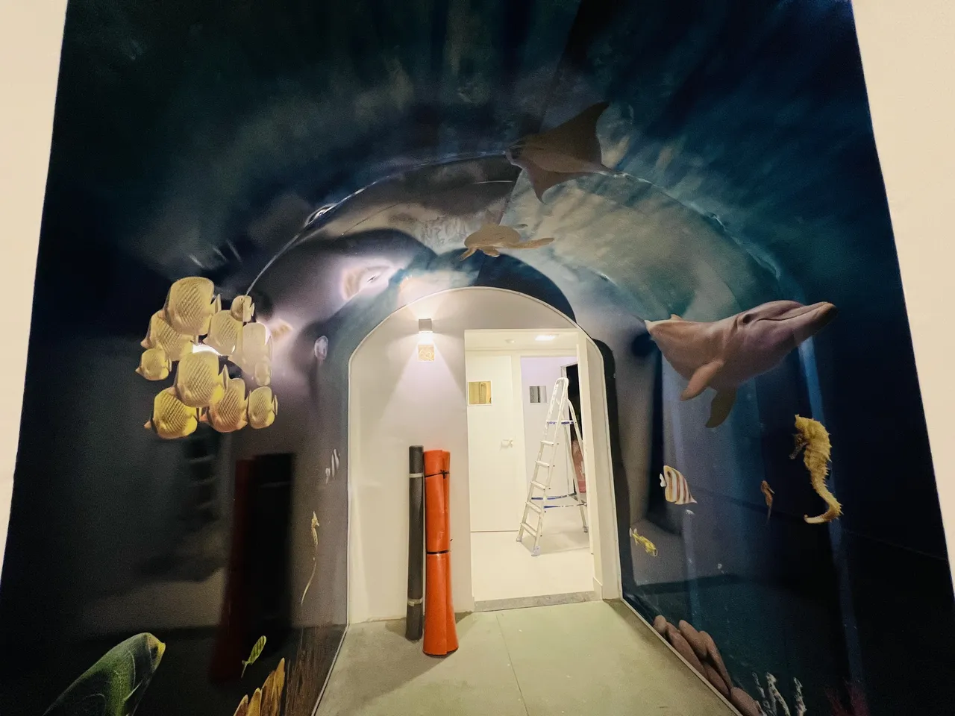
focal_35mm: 13
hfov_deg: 106.2
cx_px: 478
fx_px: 359
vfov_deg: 89.9
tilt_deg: +7.5
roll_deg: +2.3
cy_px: 358
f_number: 1.8
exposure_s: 1/60
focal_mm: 1.57
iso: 320
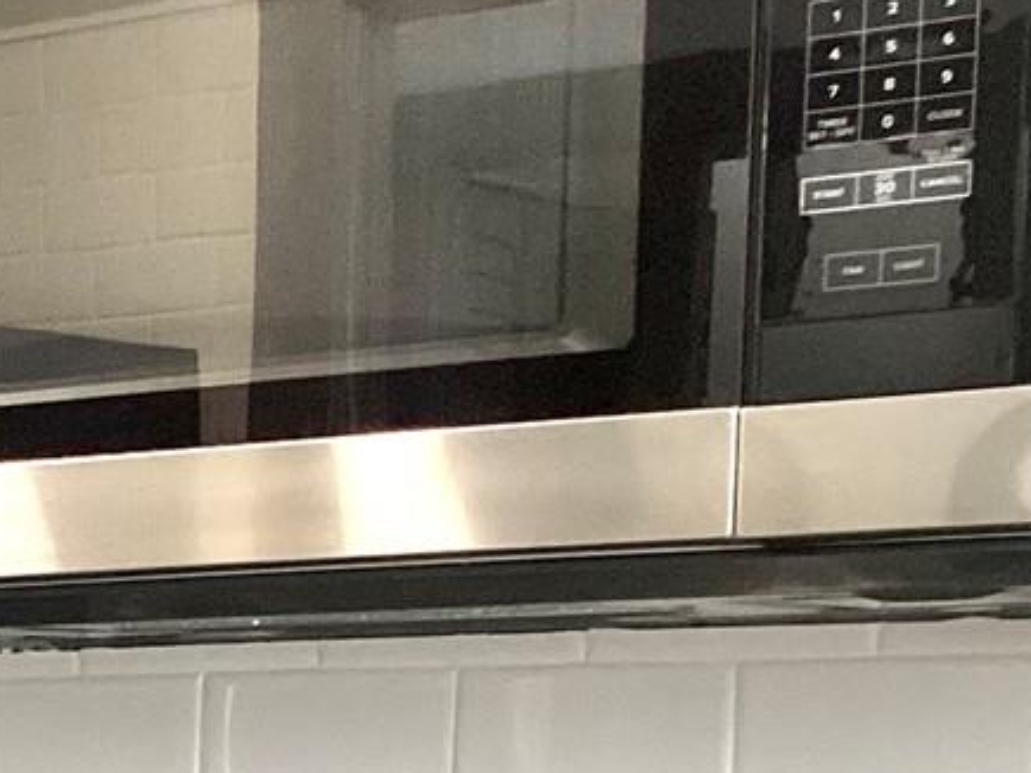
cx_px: -697
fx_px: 3394
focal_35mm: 114
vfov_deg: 12.3
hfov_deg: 15.4
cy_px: 1183
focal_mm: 3.3
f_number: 2.4
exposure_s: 1/60
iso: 160
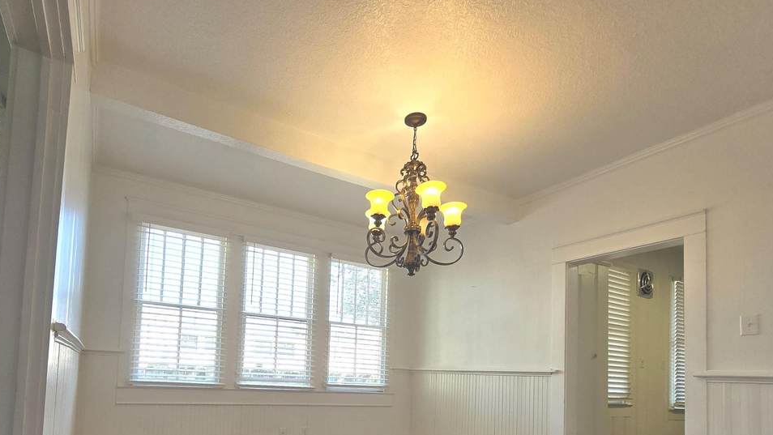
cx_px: 312
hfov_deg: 88.5
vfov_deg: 54.3
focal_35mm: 19
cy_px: 350
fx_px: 390
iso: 50
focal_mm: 2.2
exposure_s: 1/145
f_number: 2.2
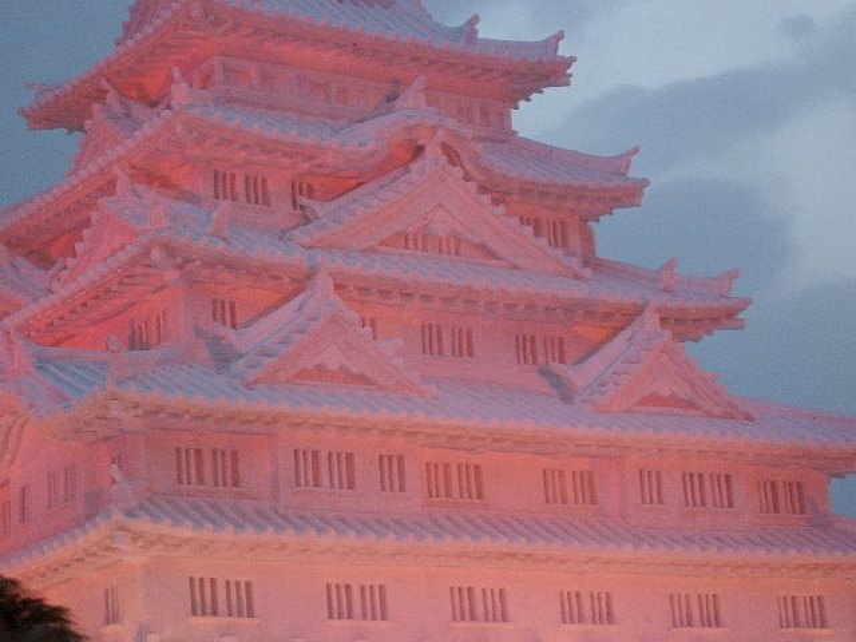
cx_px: 428
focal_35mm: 107
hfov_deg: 18.4
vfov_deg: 13.8
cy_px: 321
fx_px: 2646
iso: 200
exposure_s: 1/60
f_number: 4.8
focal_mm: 17.4
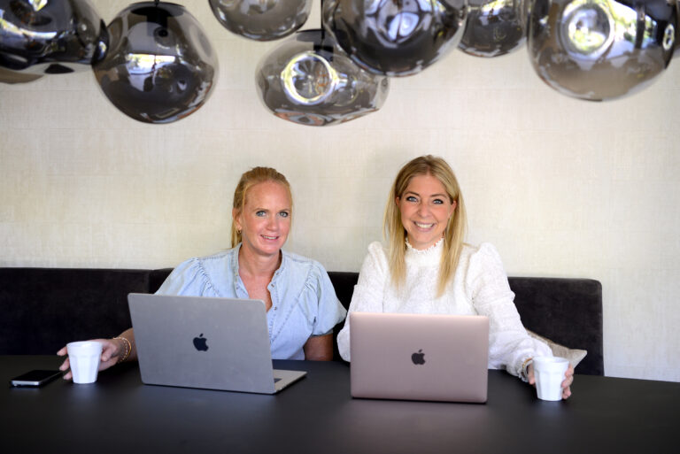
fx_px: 850
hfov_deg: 43.6
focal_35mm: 45
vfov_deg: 29.9
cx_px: 340
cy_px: 227
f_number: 2.8
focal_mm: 45
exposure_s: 1/125
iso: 500
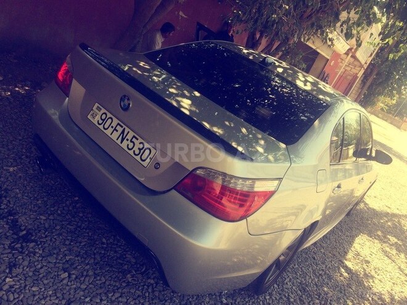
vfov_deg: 48.2
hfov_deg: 61.7
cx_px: 204
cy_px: 152
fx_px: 341
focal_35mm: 29
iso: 32
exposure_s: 1/507
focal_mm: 4.15
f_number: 2.2
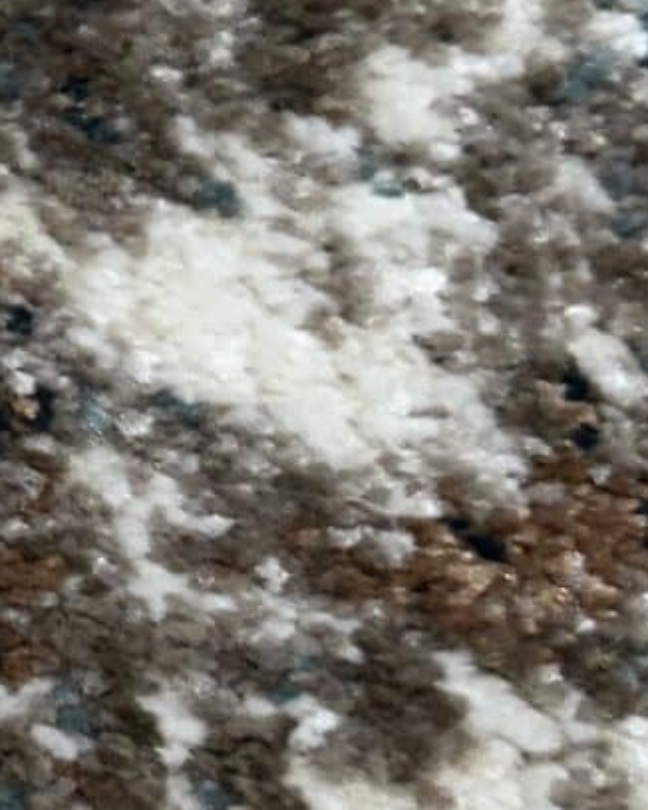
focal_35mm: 147
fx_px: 3527
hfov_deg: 8.9
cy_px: 161
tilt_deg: -61.6
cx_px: -1153
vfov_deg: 13.1
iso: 100
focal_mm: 6.86
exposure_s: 1/120
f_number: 1.78
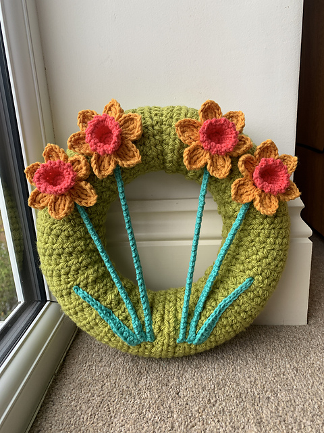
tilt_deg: -16.2
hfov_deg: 53.1
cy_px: 216
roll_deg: +3.3
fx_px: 324
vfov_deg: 67.3
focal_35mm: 26
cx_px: 162
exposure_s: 1/103
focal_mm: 4.25
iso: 100
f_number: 1.8
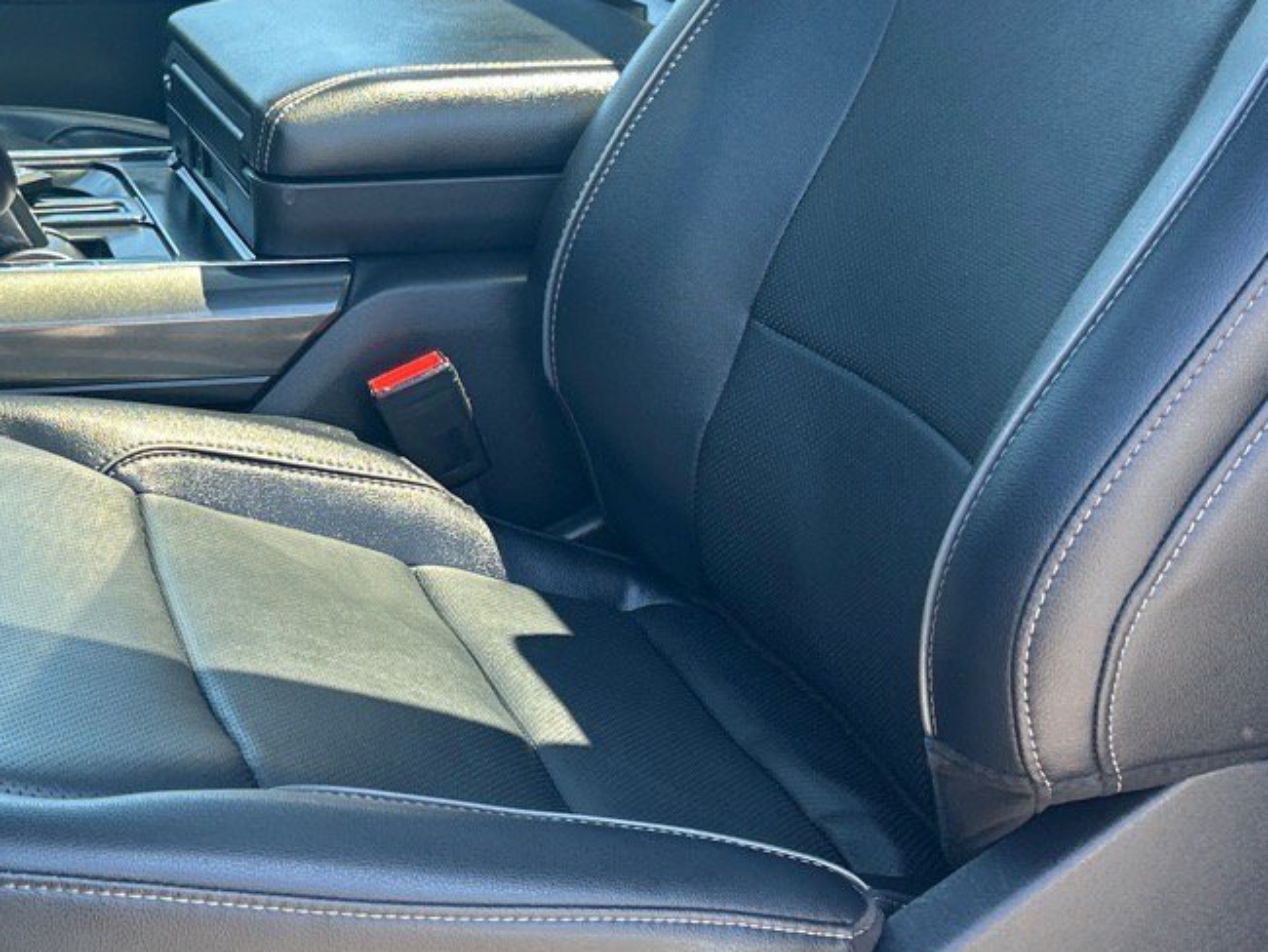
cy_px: 330
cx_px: 263
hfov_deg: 29.6
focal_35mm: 64
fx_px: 2345
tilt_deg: -16.8
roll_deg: -4.2
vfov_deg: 22.9
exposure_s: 1/138
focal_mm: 5.7
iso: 40
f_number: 1.5
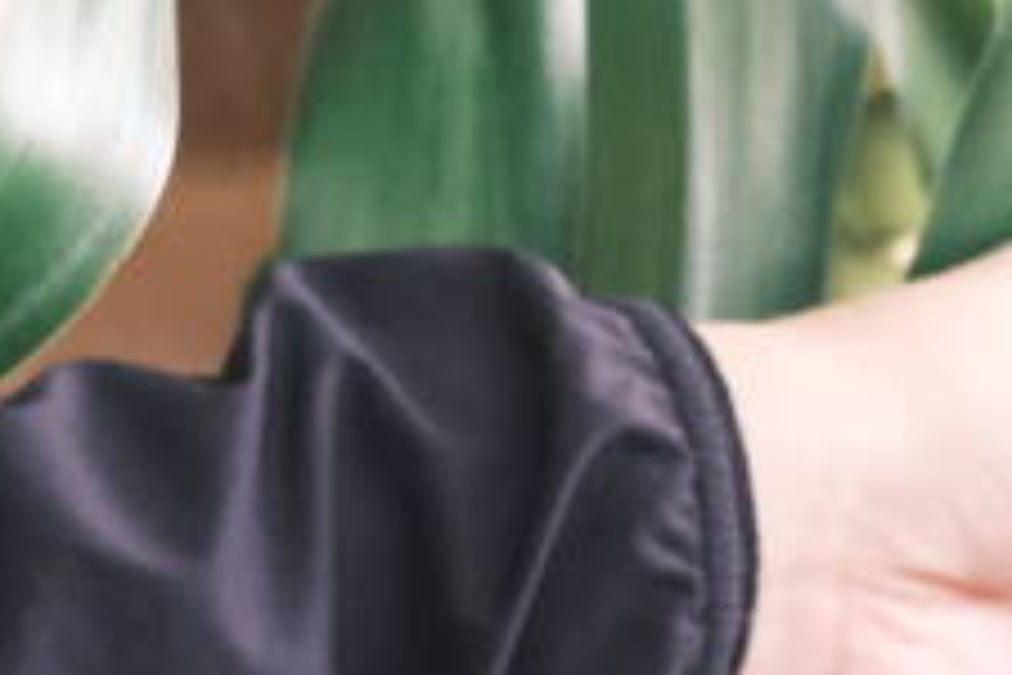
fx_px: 12143
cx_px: 148
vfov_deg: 3.2
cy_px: 428
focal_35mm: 432
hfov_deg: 4.8
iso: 6400
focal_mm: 50
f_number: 4.5
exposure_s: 1/34
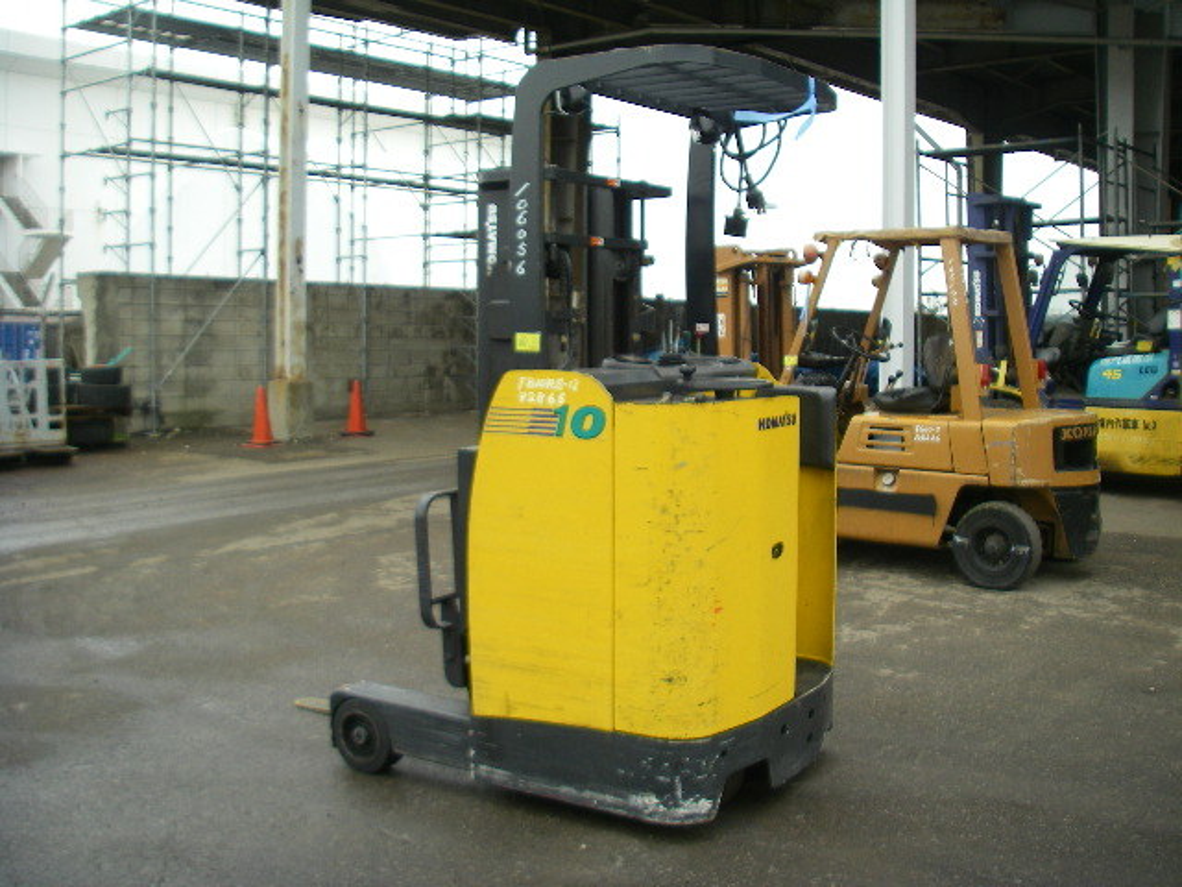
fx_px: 1298
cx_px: 591
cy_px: 444
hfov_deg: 49.0
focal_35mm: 38
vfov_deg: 37.7
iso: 64
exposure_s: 1/100
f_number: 3.3
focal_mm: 6.3
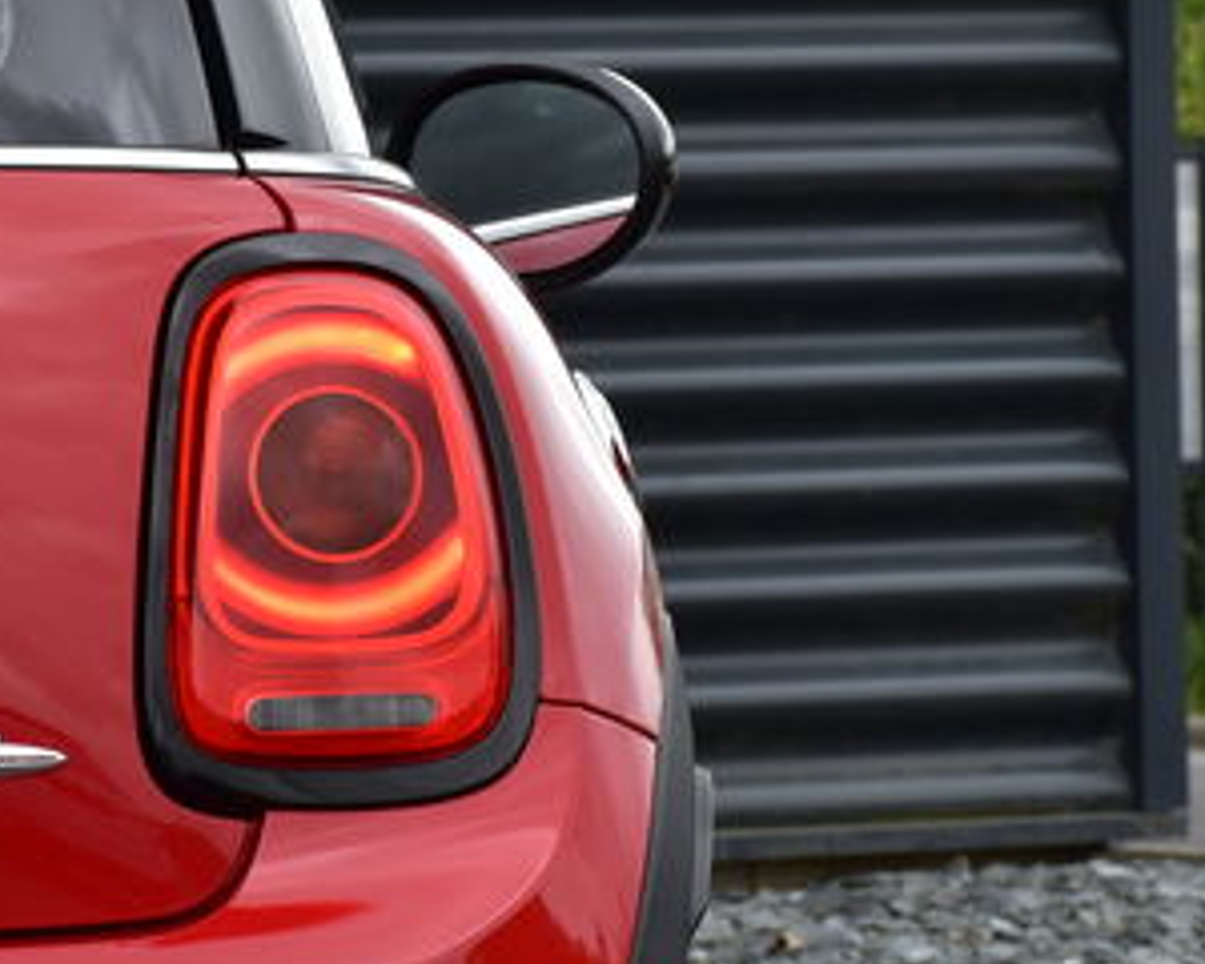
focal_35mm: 376
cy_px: 657
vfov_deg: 4.1
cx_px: 309
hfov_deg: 5.1
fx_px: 13409
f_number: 9
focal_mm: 80
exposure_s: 1/160
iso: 400
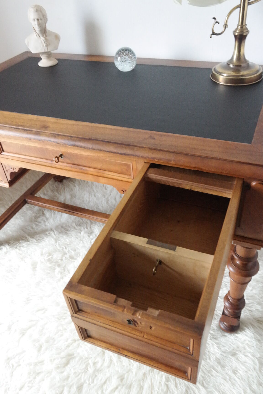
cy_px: 197
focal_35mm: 30
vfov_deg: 61.9
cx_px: 132
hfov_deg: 43.6
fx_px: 329
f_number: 5.6
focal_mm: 20
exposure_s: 1/30
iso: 3200
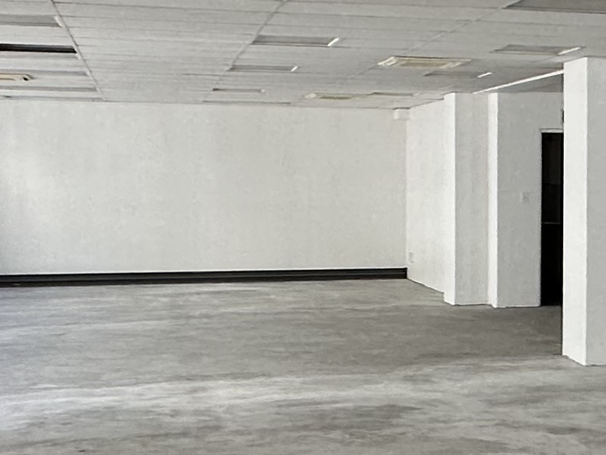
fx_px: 1226
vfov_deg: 21.0
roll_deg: +1.9
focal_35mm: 70
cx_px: 544
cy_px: 216
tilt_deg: +1.3
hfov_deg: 26.8
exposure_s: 1/99
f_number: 2.2
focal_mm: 2.22
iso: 50
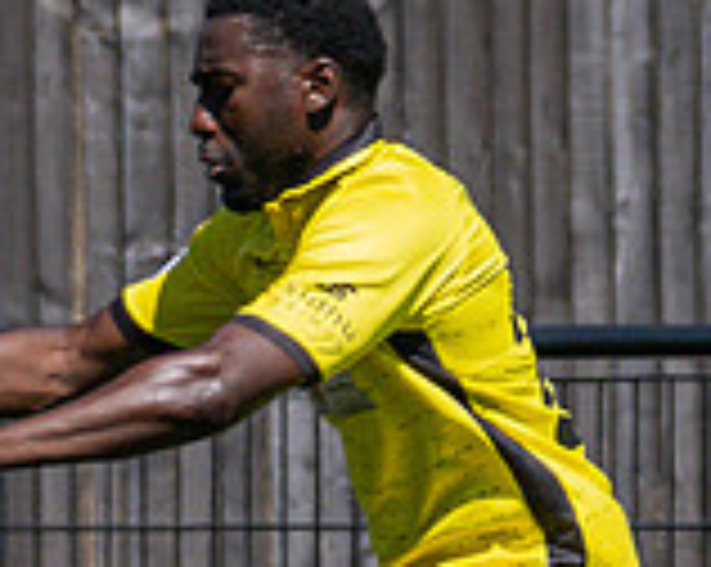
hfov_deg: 0.8
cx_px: -985
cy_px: 653
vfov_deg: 0.6
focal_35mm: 2515
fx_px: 52857
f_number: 4
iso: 320
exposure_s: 1/3200
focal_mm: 210
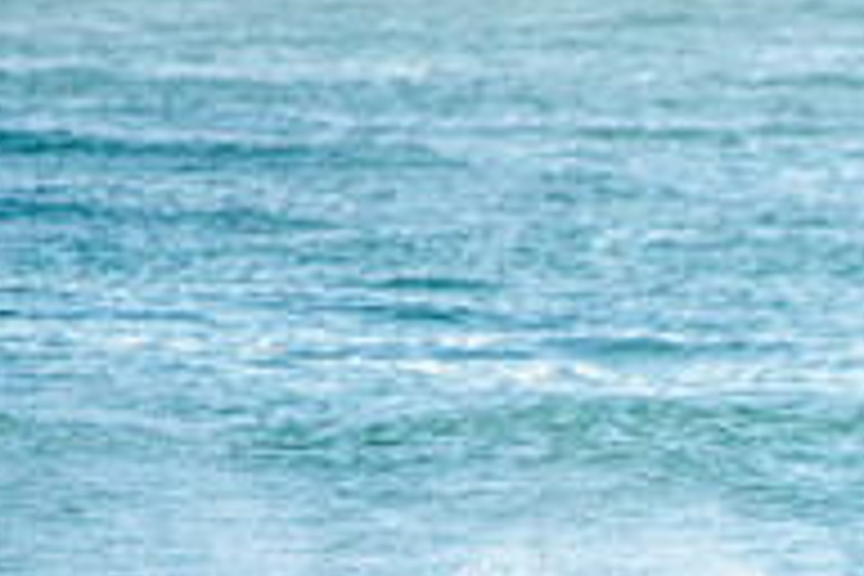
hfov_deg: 1.4
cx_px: 1017
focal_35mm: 1509
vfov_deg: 0.9
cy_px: 848
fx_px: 36213
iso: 560
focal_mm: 500
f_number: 5.6
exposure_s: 1/1600
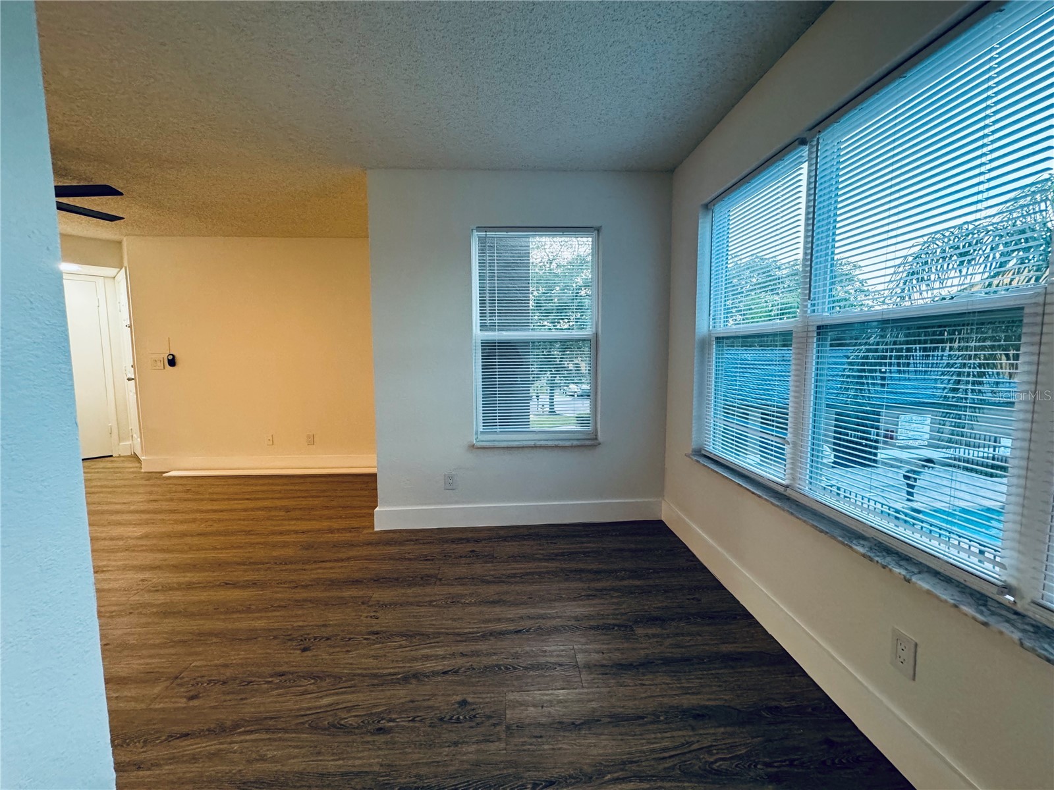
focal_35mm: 14
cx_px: 527
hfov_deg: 102.1
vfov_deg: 85.7
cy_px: 395
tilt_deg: -5.7
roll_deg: +0.5
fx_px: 426
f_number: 2.2
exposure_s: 1/120
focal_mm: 2.22
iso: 320
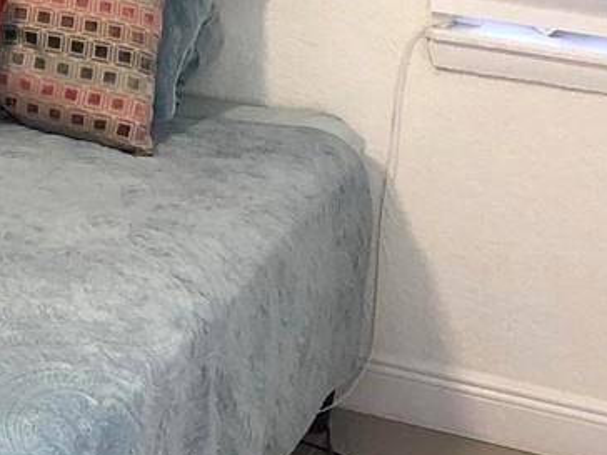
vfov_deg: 11.7
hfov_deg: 14.5
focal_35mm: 123
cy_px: -122
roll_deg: -1.8
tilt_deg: -10.3
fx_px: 2157
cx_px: -415
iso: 64
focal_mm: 4
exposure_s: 1/17
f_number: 1.8
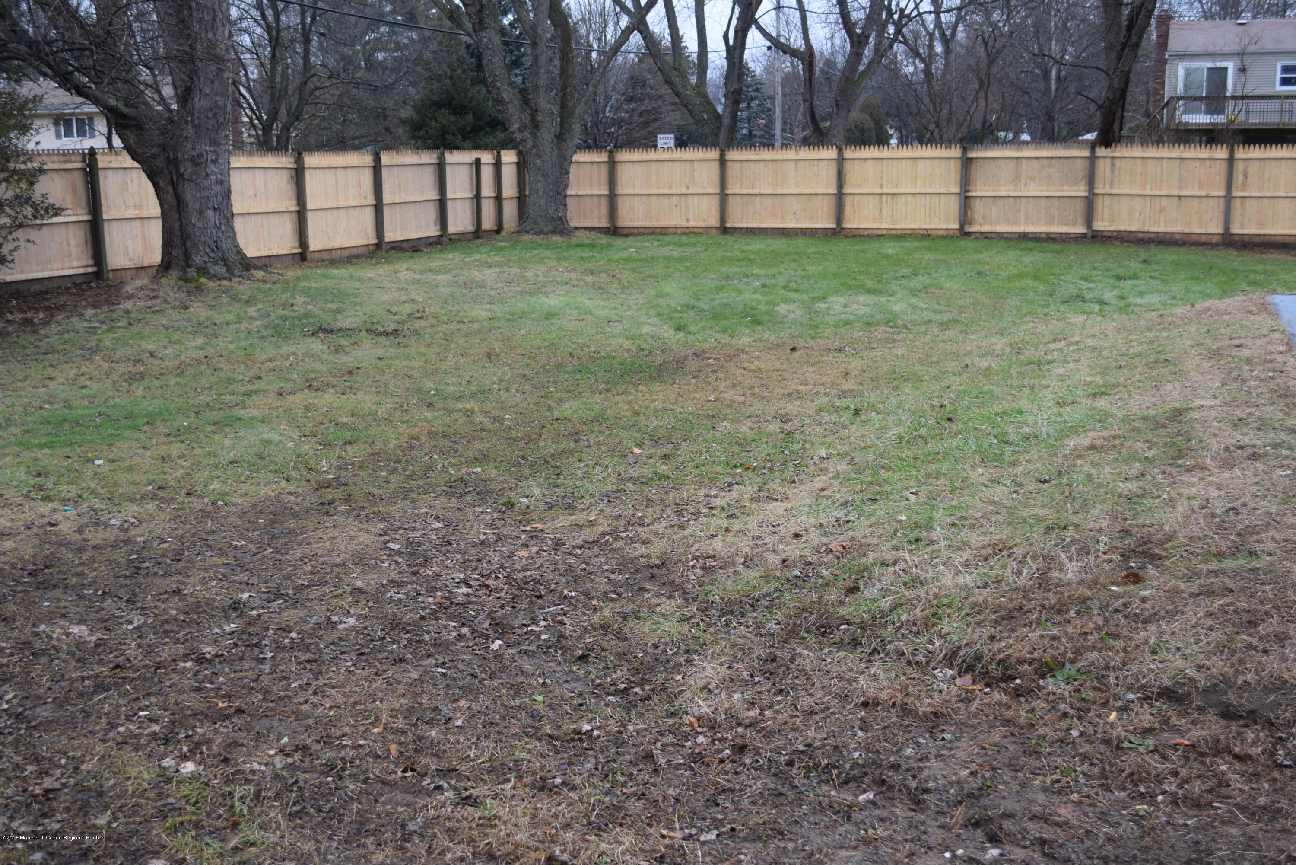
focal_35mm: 39
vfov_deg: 34.2
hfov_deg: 49.5
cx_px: 648
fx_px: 1404
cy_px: 432
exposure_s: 1/100
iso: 400
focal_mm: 26
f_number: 5
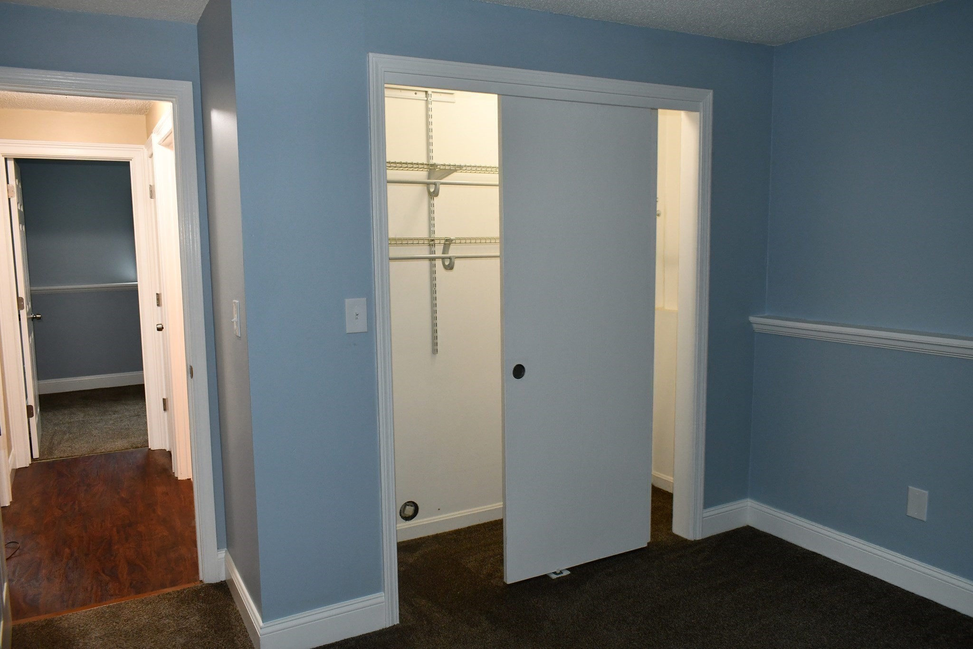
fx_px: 730
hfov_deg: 67.4
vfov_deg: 47.9
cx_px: 486
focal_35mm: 27
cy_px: 324
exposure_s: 1/60
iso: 1250
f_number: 5.6
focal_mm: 18
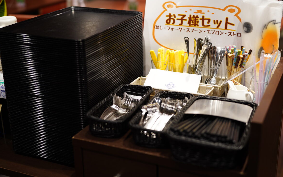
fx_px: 401
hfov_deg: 38.9
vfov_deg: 24.9
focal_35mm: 52
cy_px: 82
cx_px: 143
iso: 640
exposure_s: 1/125
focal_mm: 50
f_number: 2
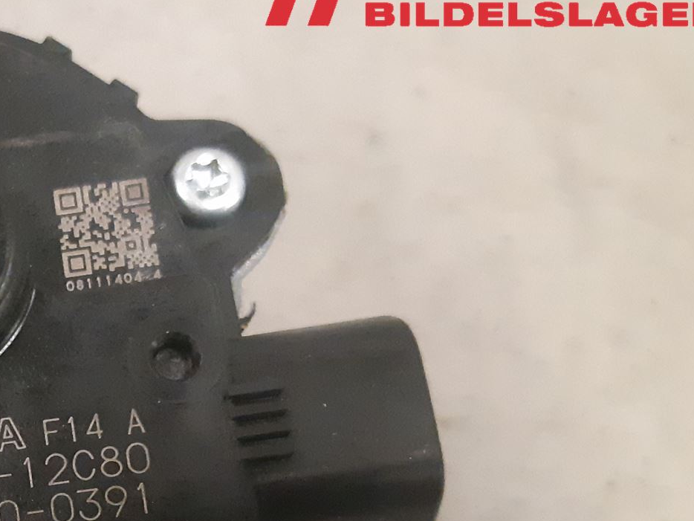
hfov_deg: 30.7
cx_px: -39
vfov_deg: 24.9
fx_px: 1143
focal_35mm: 57
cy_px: 471
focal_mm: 3.93
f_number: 1.7
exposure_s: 1/112
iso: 800
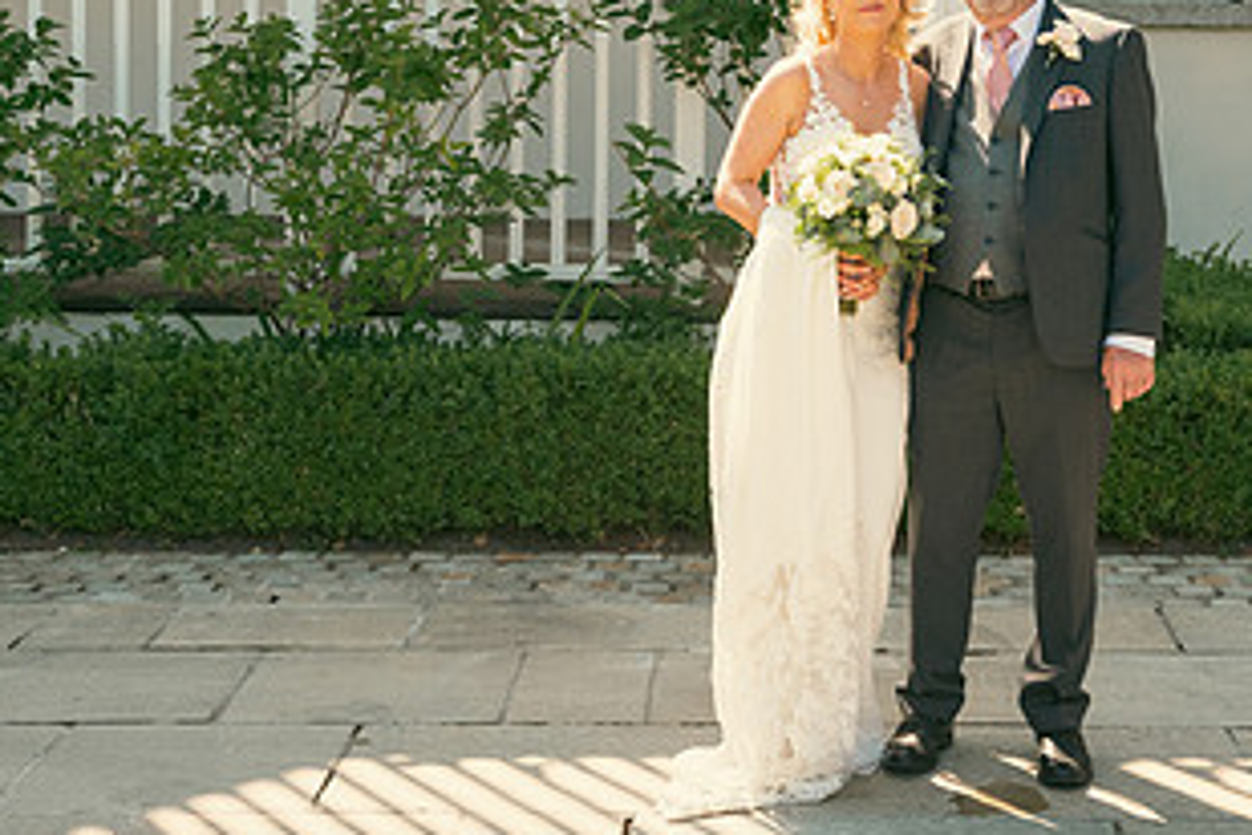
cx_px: 741
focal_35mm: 75
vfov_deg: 18.0
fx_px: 2608
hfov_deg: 26.9
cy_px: 116
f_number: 7.1
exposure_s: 1/250
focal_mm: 40
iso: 250
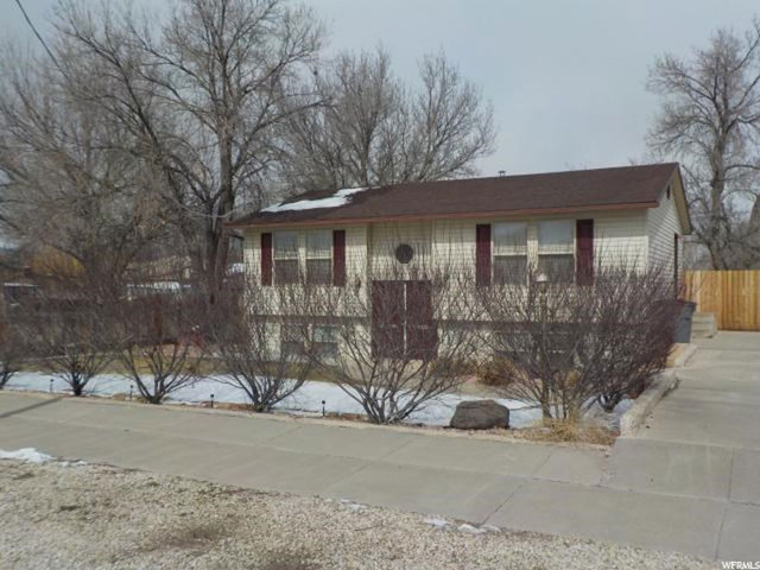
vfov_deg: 46.8
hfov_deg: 60.0
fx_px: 659
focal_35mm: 30
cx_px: 380
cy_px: 285
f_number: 6.6
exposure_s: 1/640
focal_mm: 4.1
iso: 125
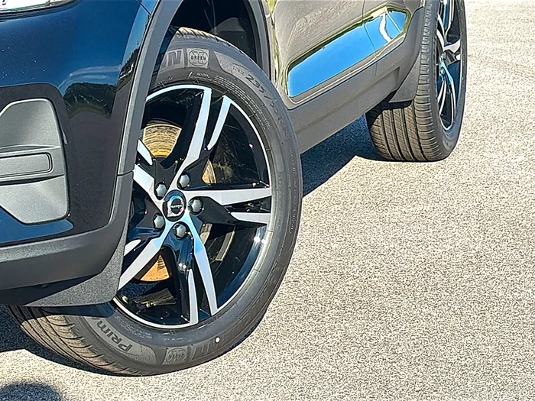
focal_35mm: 100
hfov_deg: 19.6
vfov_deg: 14.8
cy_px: 200
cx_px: 268
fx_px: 1546
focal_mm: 6.86
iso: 64
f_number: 1.78
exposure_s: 1/3175
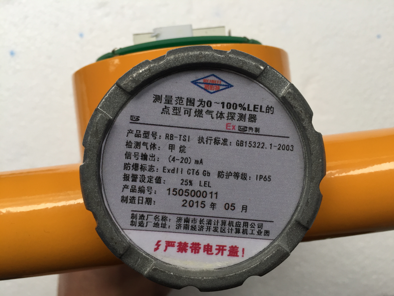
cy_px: 148
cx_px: 197
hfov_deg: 61.7
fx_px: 330
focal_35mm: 29
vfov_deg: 48.2
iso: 40
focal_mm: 4.15
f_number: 2.2
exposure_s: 1/100
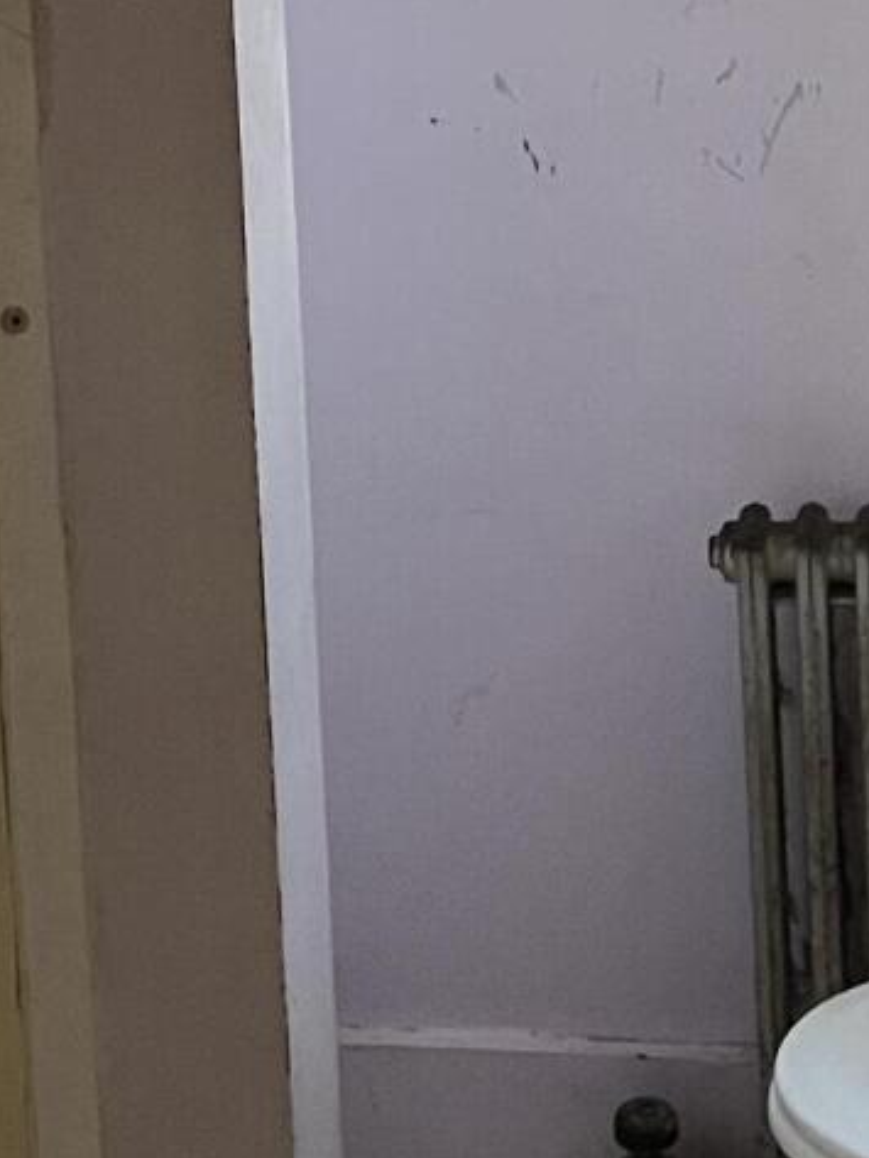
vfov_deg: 17.5
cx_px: 524
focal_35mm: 110
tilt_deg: -10.0
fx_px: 3680
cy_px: 10
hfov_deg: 13.5
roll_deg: +2.4
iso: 400
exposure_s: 1/60
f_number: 1.5
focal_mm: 5.7
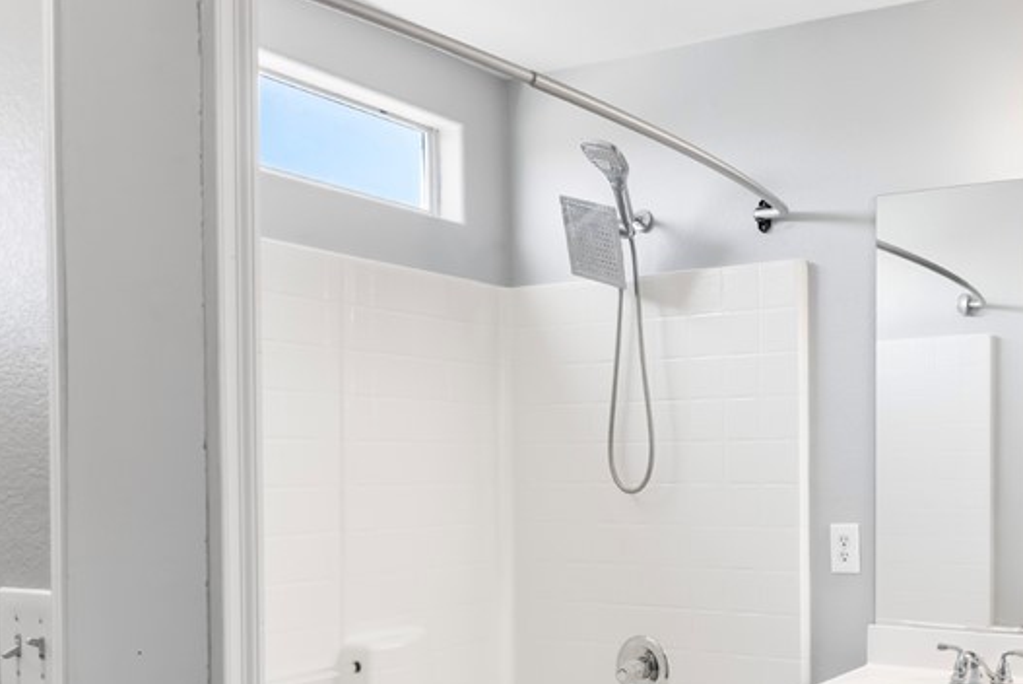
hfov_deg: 48.2
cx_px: 938
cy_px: 482
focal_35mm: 35
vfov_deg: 37.3
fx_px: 995
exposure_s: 1/200
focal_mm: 17
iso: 400
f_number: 8
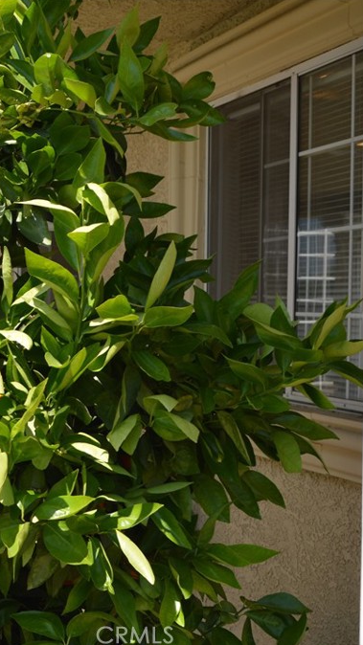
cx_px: -22
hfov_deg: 18.8
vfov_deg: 33.8
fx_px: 1061
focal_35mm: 62
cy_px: 323
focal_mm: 26
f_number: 6.3
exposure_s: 1/160
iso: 100
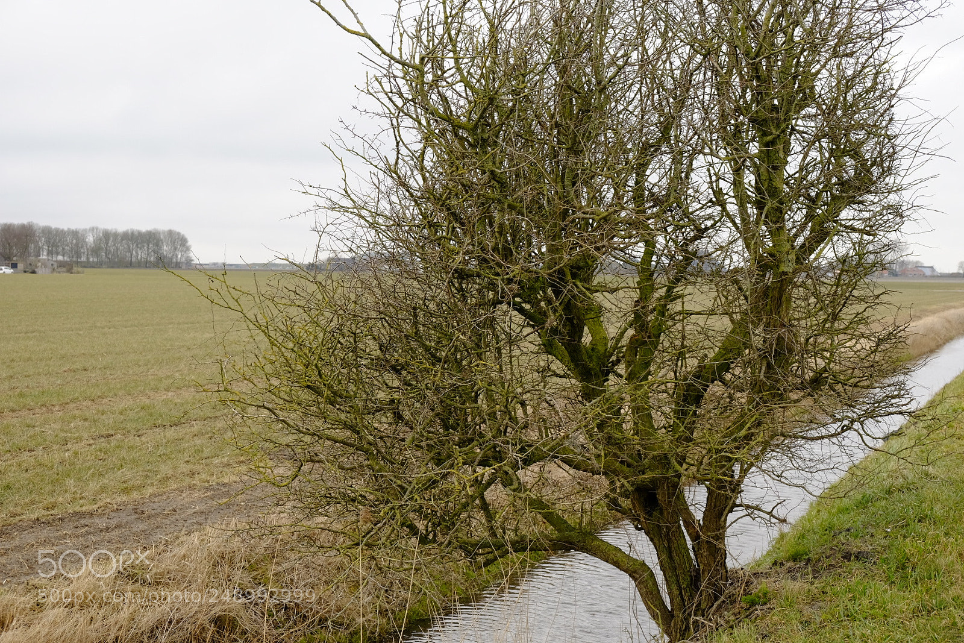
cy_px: 322
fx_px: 1151
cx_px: 482
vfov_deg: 31.2
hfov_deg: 45.4
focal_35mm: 43
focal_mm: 28.9
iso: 400
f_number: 4
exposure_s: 1/420
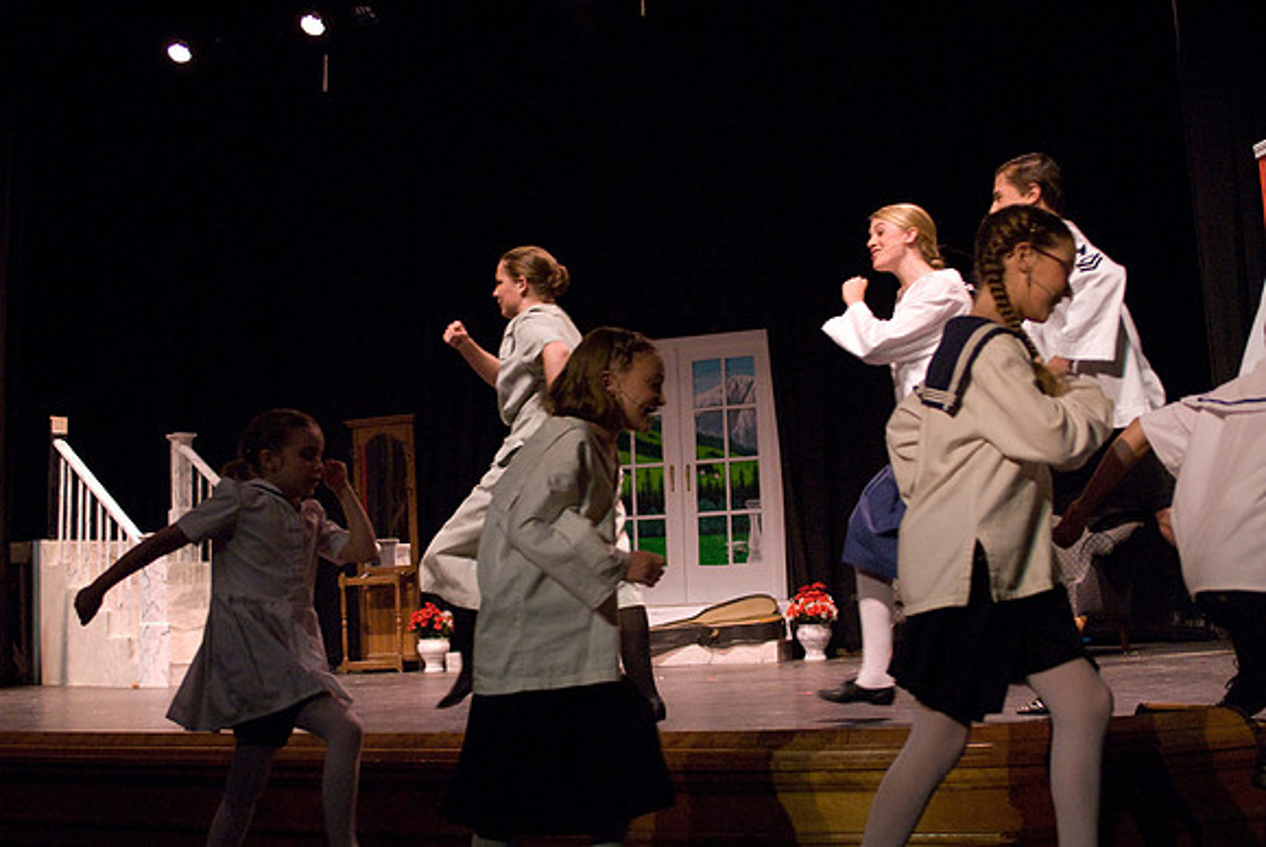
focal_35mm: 42
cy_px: 424
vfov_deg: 32.0
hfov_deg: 46.4
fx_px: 1478
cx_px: 633
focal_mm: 28
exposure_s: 1/160
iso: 1600
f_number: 2.8
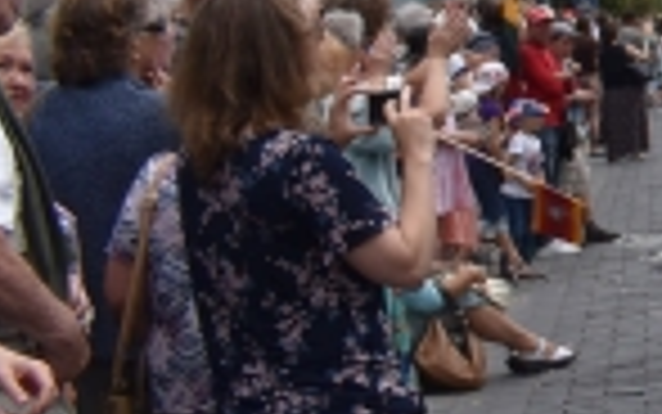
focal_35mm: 131
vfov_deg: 9.9
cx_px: 1545
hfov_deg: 12.7
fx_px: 2364
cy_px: -65
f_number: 10
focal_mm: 18
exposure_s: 1/400
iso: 200
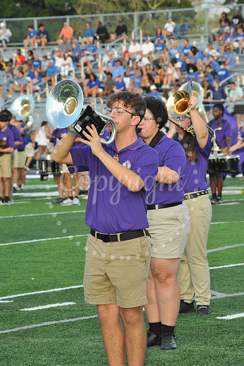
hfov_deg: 6.9
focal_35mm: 200
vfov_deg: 10.3
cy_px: 183
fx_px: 2036
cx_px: 122
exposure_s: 1/250
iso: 1600
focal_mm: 200
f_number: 13
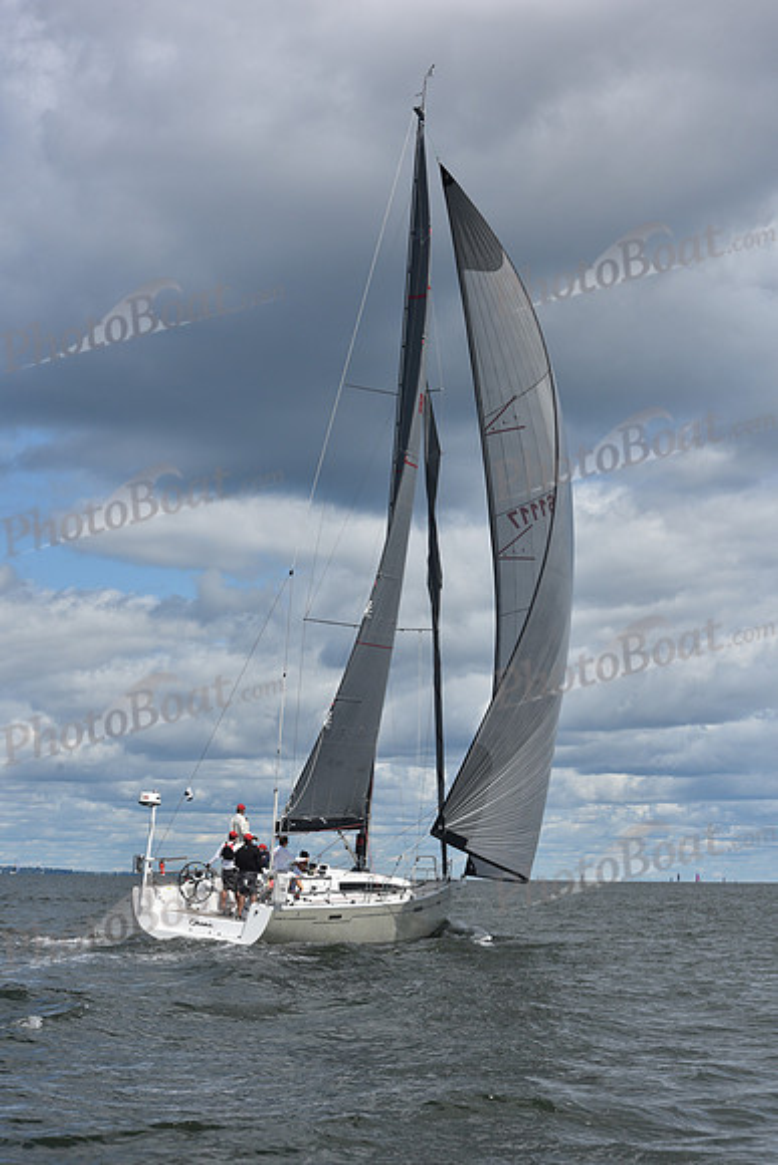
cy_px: 582
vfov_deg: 28.8
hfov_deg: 19.5
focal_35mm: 70
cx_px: 389
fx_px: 2268
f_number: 11
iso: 250
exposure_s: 1/800
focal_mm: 70
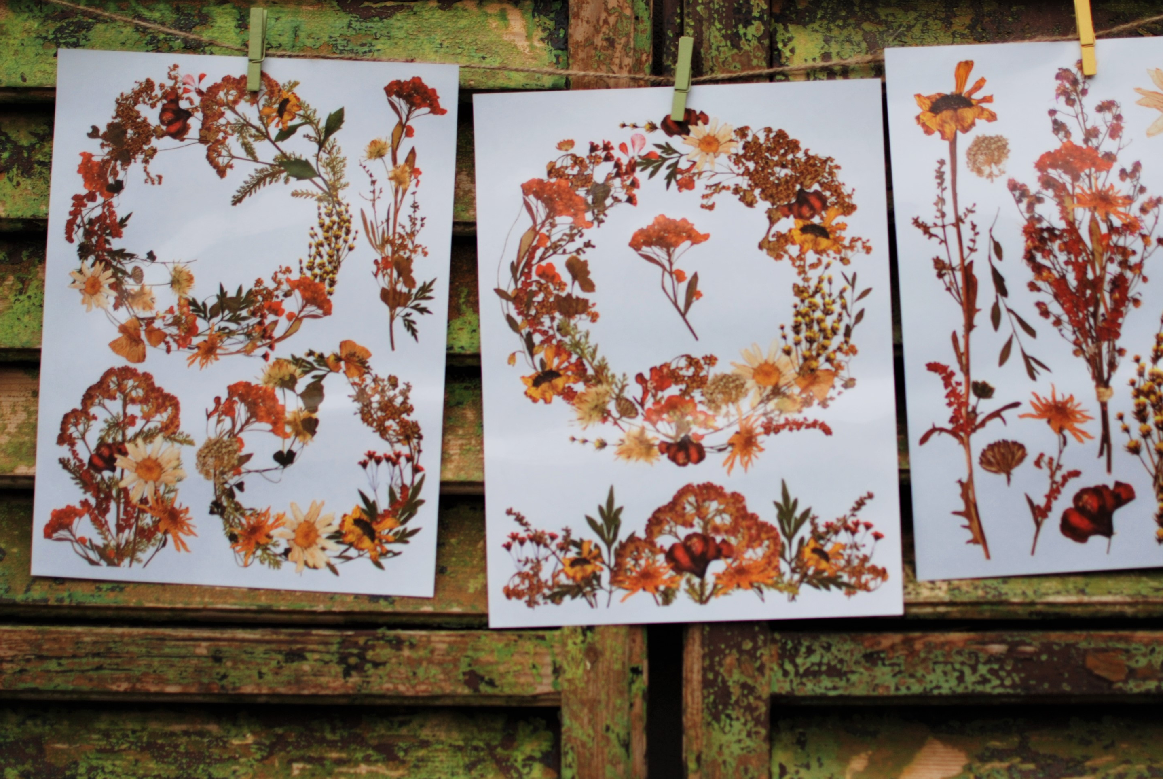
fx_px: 2286
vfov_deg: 19.3
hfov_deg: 28.5
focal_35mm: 71
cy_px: 380
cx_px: 683
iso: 100
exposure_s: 1/320
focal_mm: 35
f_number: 2
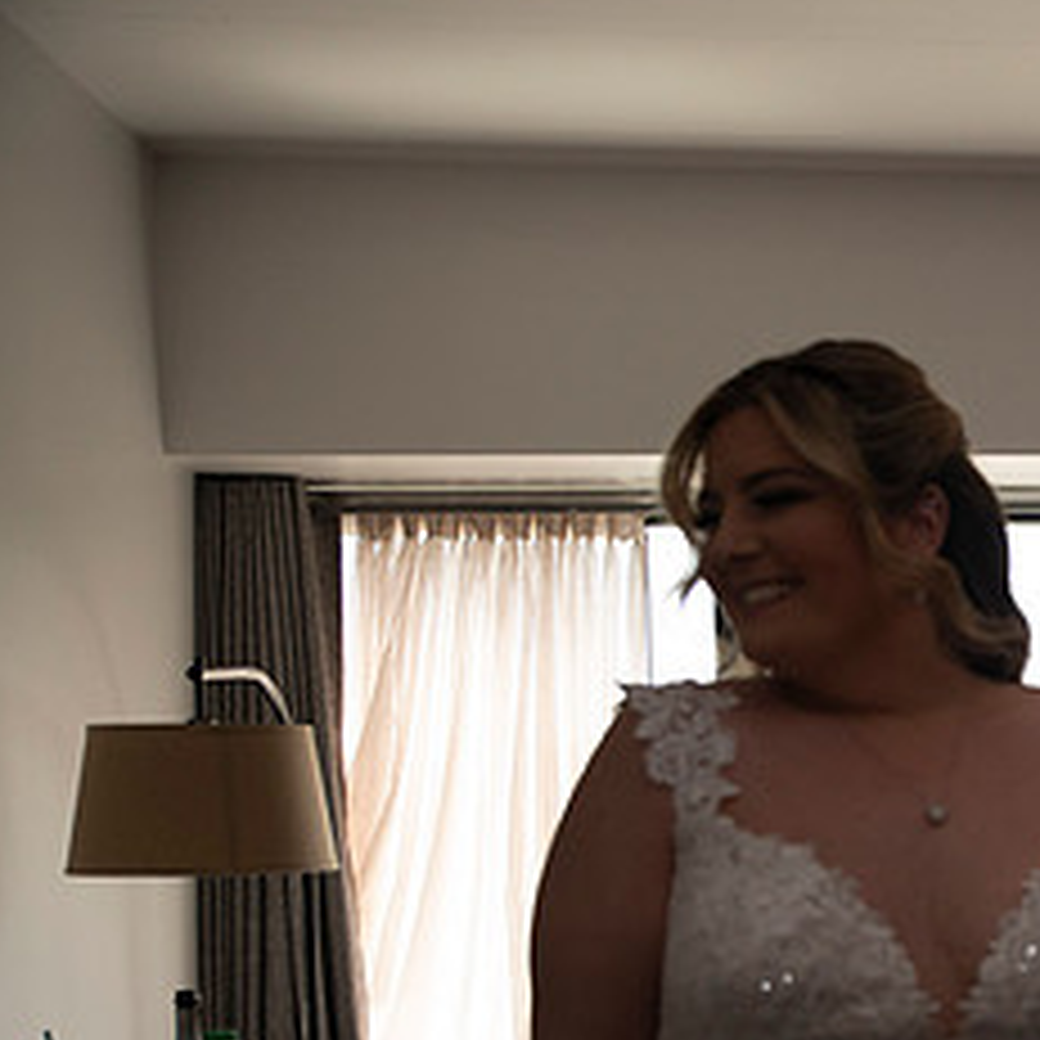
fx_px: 2243
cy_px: 837
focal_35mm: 66
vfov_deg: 25.6
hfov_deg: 23.8
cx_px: 1247
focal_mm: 31
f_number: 2.8
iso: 1600
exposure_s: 1/1600
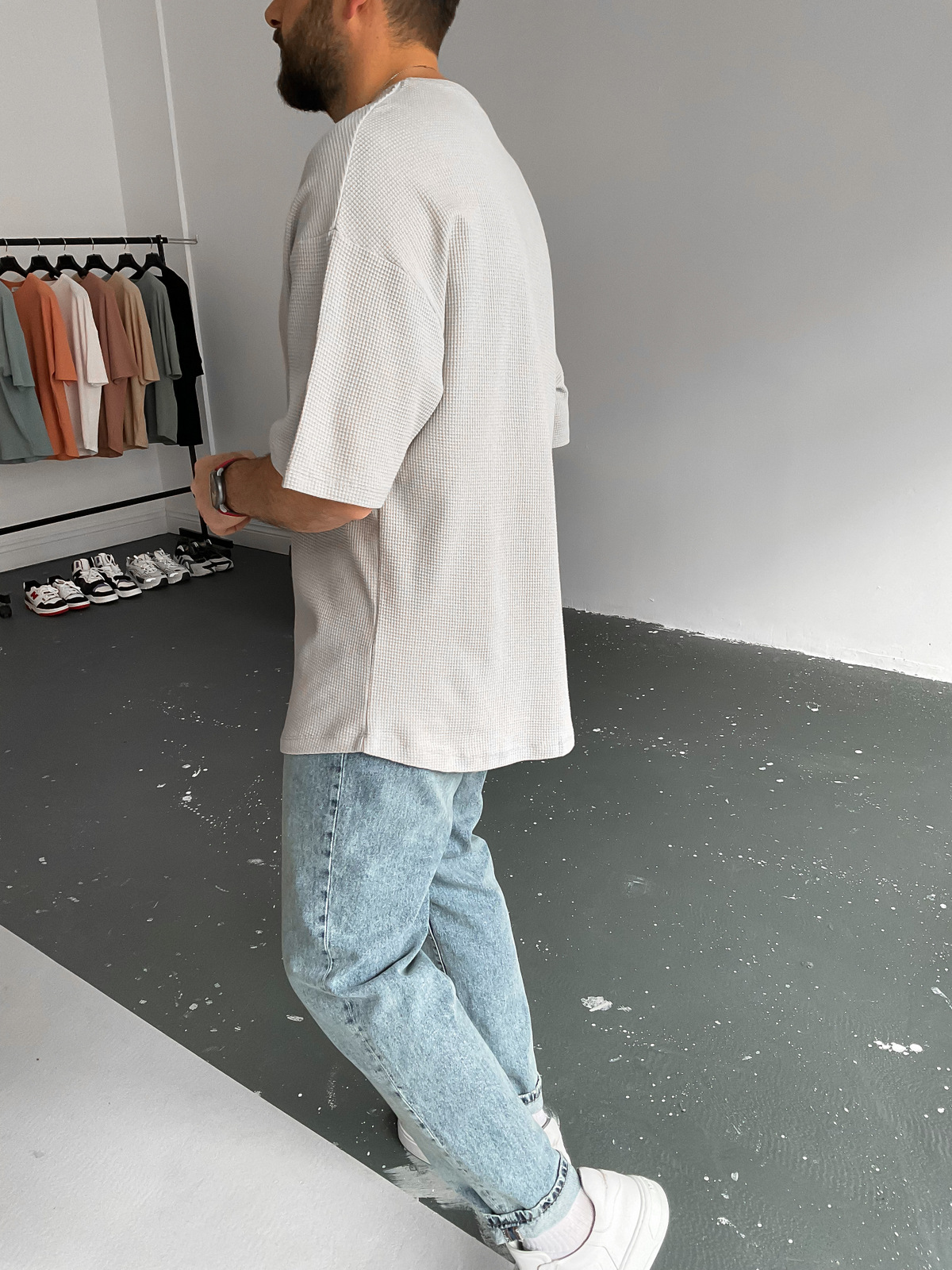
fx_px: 1063
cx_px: 476
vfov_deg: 61.7
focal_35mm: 29
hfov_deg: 48.2
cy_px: 635
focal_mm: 3
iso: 64
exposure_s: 1/60
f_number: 1.8
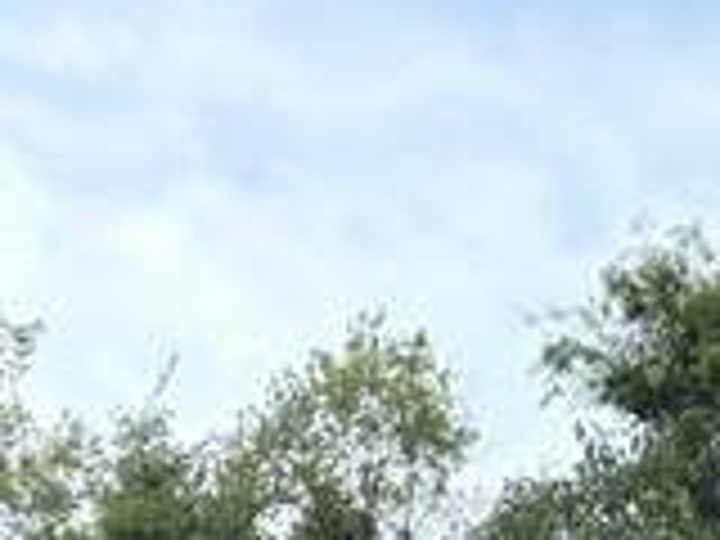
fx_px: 3453
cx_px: 288
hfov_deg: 11.9
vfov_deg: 7.6
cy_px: 1701
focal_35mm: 166
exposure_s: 1/1393
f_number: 1.6
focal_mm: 5.96
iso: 64
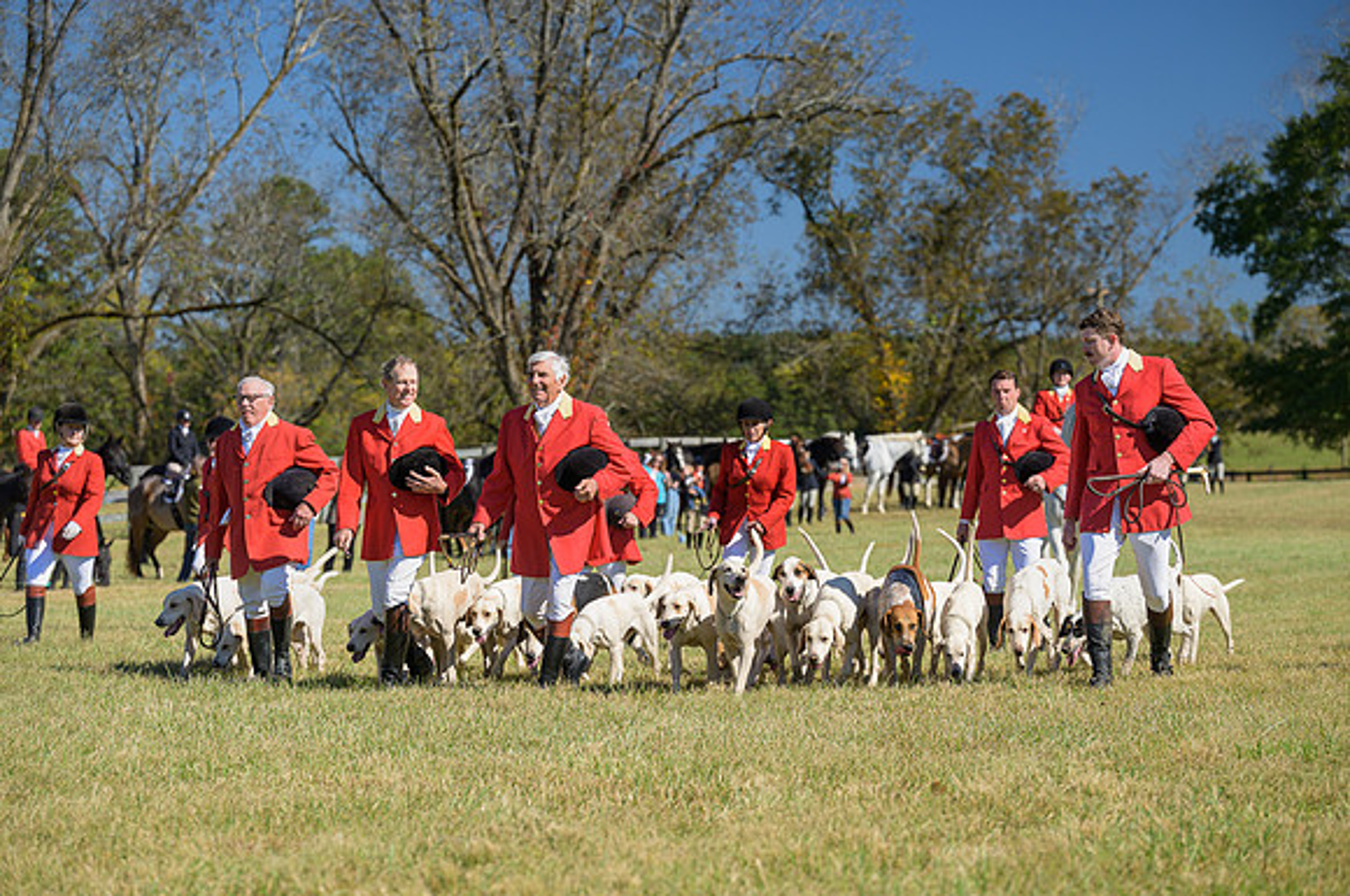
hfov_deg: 20.4
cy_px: 449
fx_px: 3749
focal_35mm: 100
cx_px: 675
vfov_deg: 13.6
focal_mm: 100
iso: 200
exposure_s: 1/1000
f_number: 4
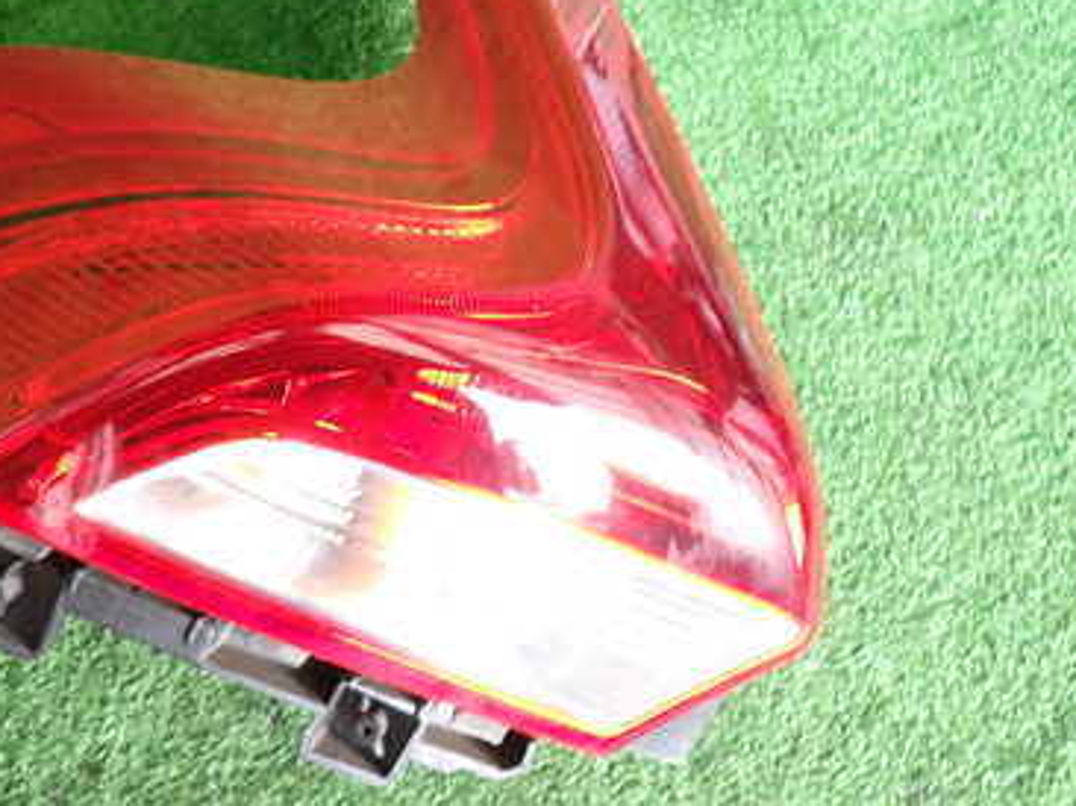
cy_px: 247
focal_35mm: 41
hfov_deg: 44.6
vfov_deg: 34.7
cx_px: 303
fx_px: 1274
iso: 200
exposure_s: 1/40
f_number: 2
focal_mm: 4.5
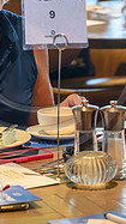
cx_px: 29
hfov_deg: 4.5
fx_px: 1588
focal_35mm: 267
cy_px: 45
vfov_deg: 8.1
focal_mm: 82
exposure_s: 1/200
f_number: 4
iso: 2000
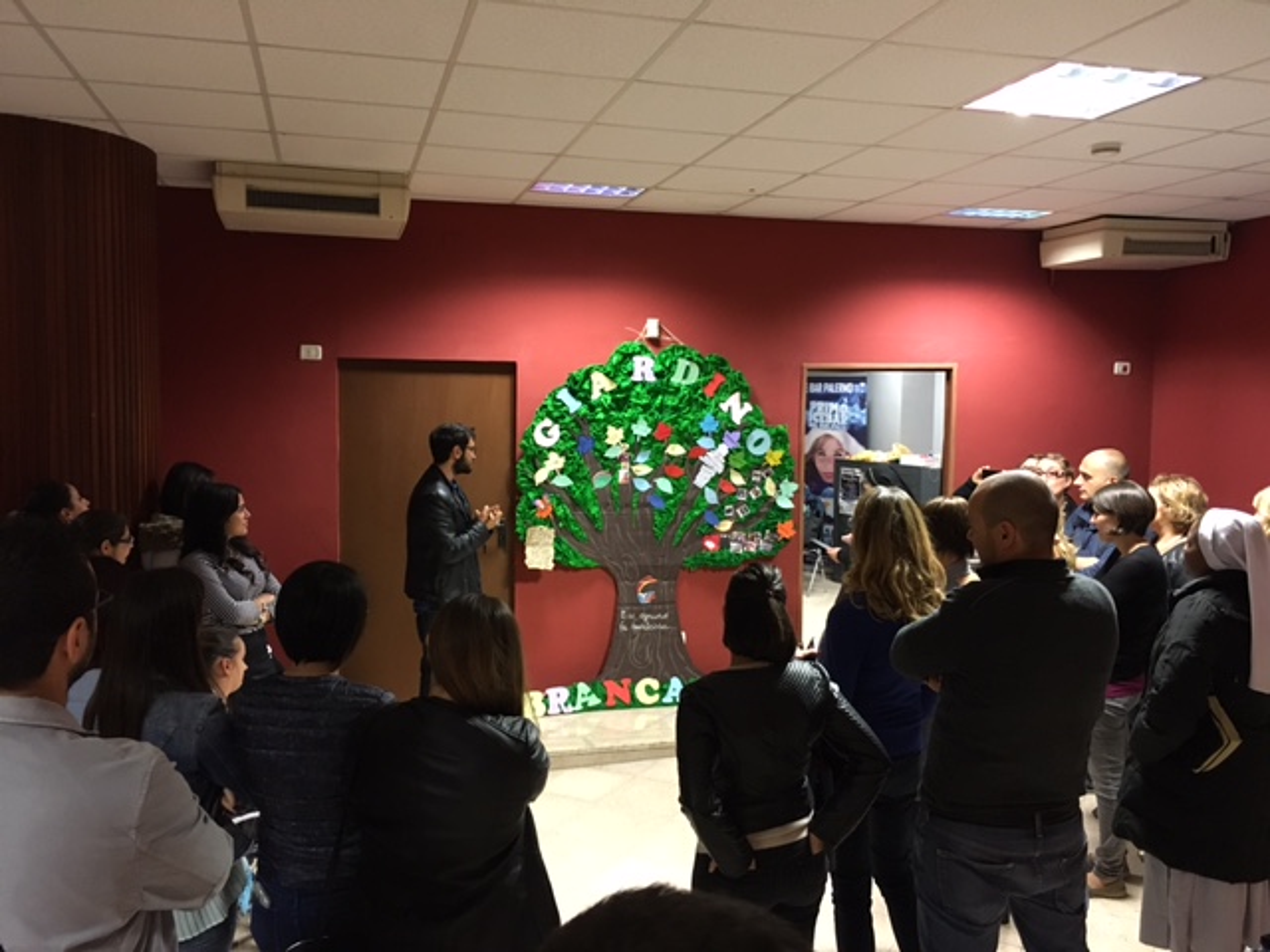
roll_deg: -0.8
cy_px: 476
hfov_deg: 61.7
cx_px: 635
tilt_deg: -4.0
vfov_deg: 48.2
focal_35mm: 29
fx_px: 1064
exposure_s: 1/17
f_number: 2.2
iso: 200
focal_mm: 4.15
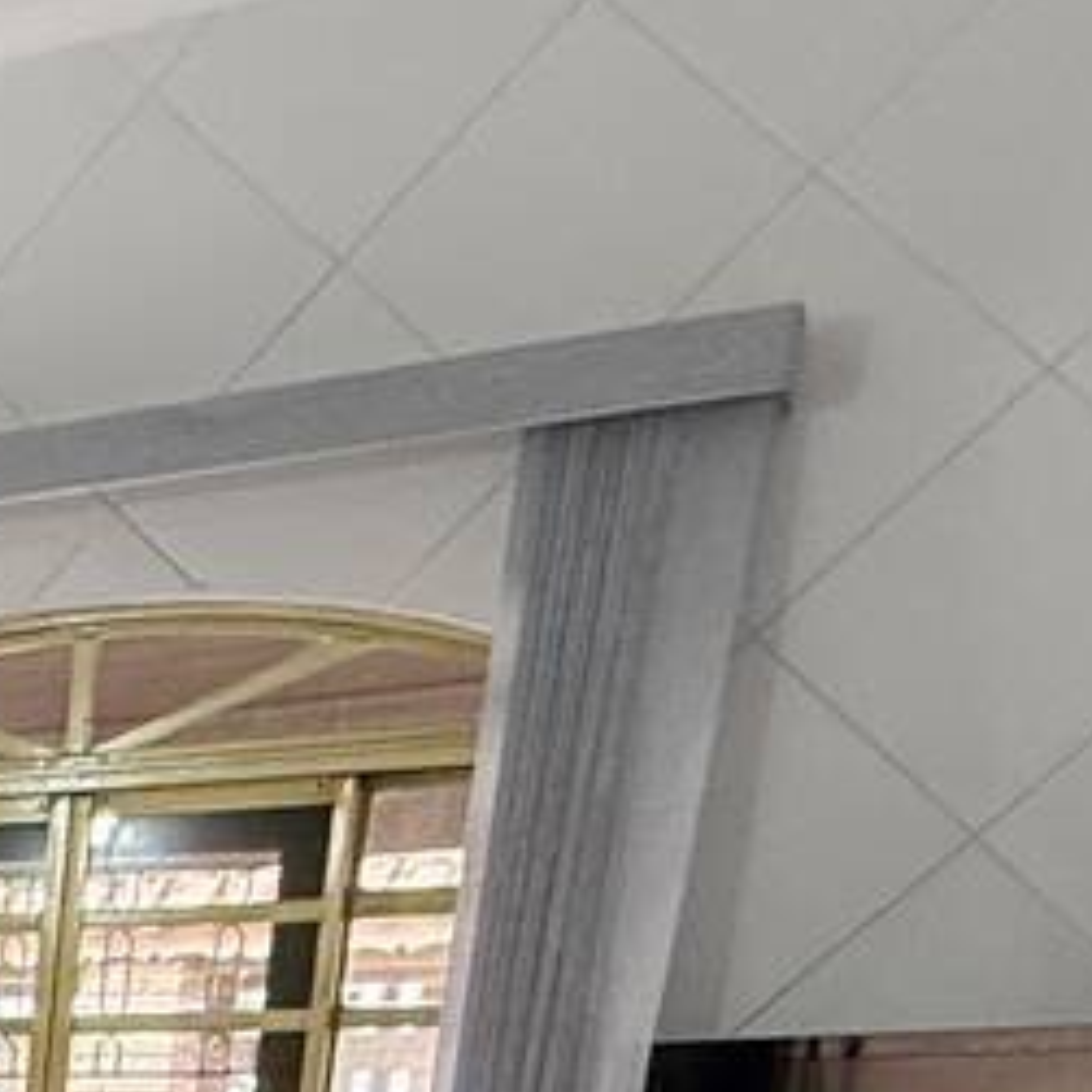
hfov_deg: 18.6
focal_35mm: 71
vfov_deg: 19.9
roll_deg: +0.3
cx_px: -901
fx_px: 2534
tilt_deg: -13.4
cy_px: 1775
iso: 400
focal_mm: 2.22
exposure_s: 1/60
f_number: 2.2
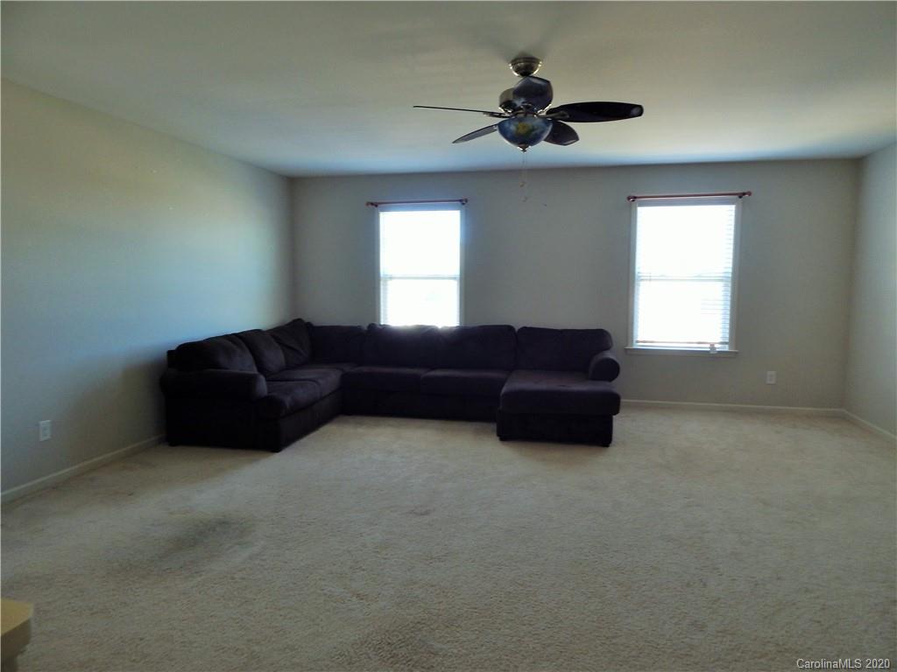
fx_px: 570
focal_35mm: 22
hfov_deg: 76.4
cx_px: 448
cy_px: 336
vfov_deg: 61.1
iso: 125
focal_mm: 4
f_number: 3
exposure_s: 1/30
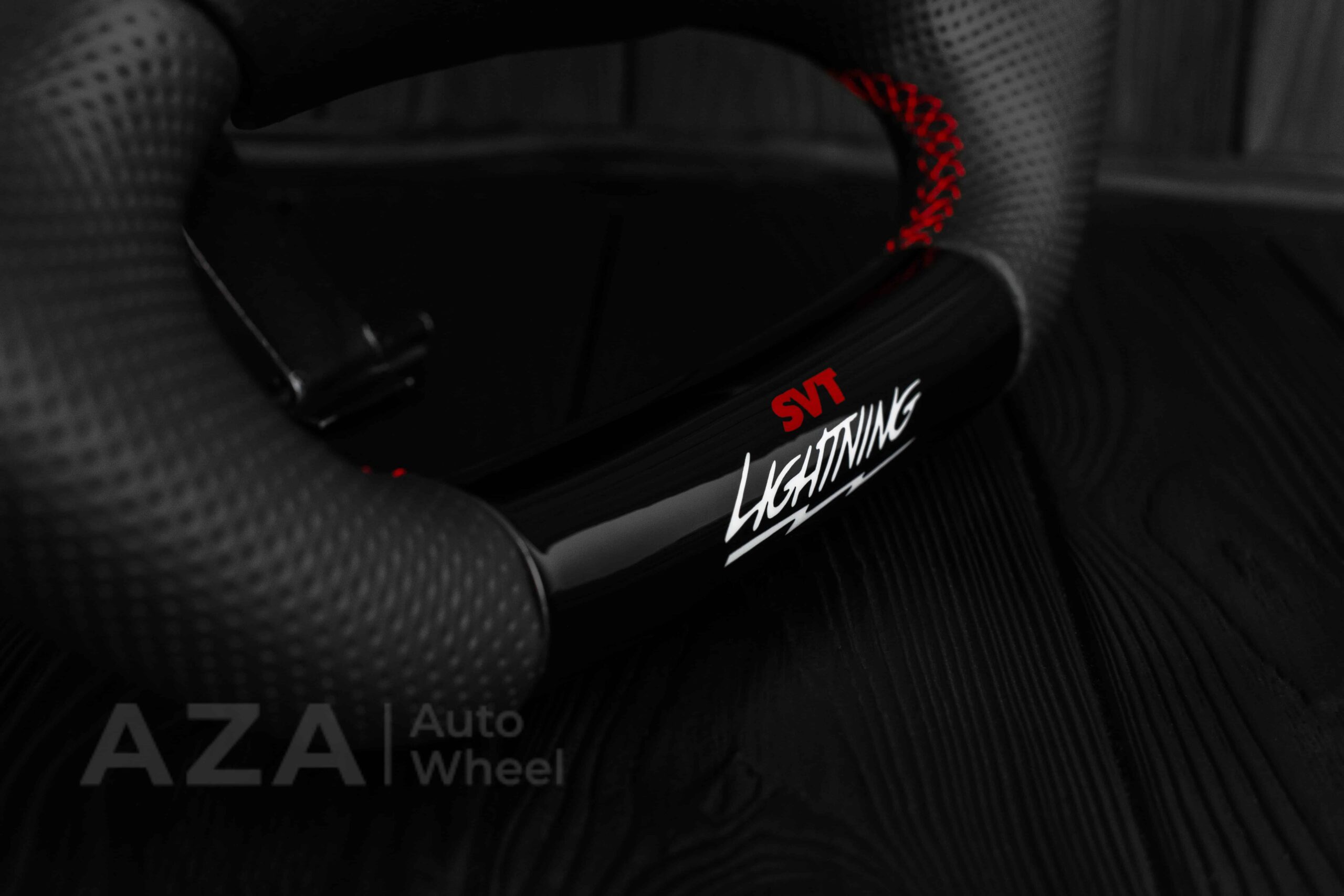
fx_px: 1960
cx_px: 672
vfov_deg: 25.8
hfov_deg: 37.8
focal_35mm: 52
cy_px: 448
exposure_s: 1/125
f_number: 6.3
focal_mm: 35
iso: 500
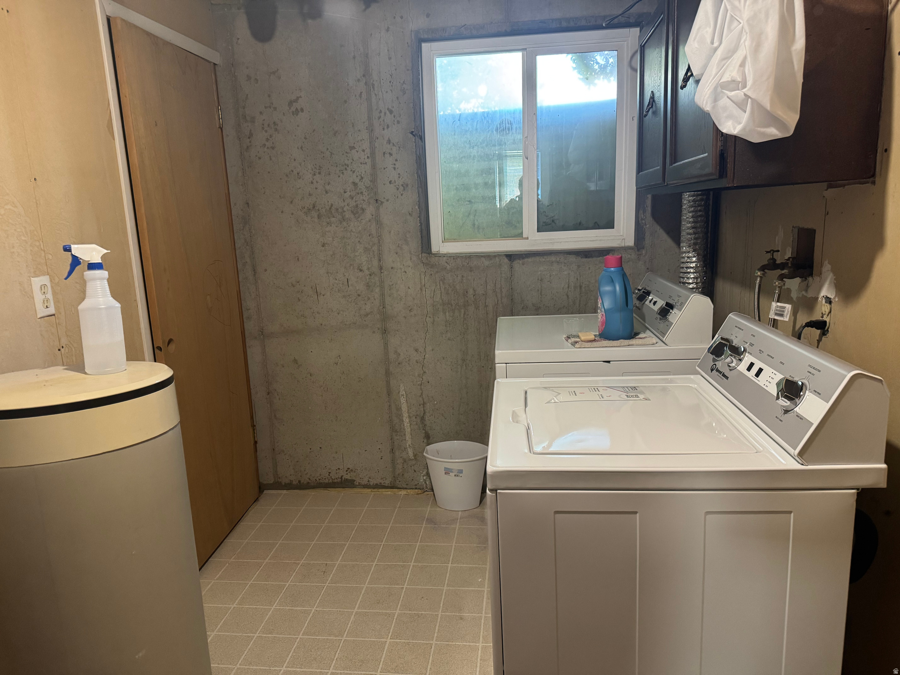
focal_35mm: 24
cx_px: 450
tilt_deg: -13.1
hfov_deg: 71.6
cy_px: 338
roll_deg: +1.5
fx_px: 624
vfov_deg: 56.8
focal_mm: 6.76
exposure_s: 1/60
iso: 500
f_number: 1.78
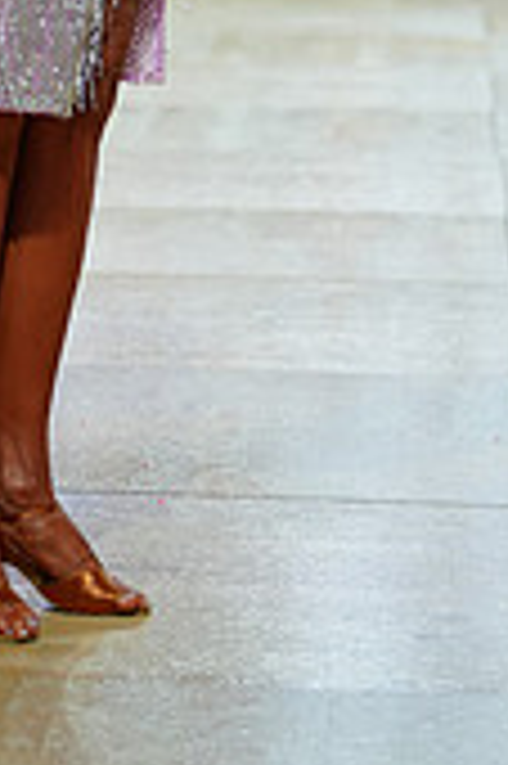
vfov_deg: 8.0
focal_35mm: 253
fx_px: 5366
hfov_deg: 5.4
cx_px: -106
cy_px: -414
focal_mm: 74
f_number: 2.8
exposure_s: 1/400
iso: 500
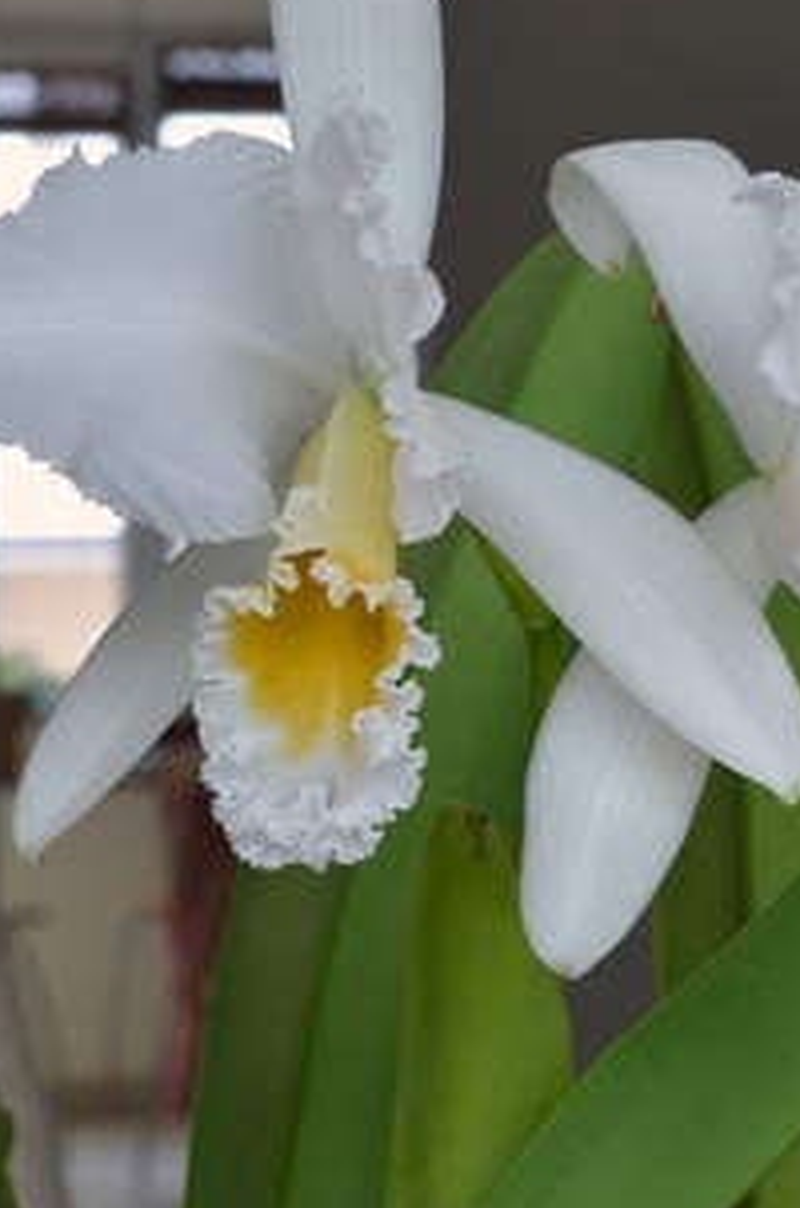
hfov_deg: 8.6
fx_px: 5324
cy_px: 356
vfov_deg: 12.9
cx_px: 572
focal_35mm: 159
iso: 400
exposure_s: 1/8
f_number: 14
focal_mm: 50
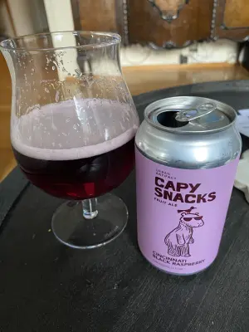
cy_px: 166
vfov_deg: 67.3
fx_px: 249
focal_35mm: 26
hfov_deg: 53.1
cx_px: 124
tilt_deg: -32.6
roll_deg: +3.6
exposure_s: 1/33
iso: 500
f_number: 1.8
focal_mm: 4.25
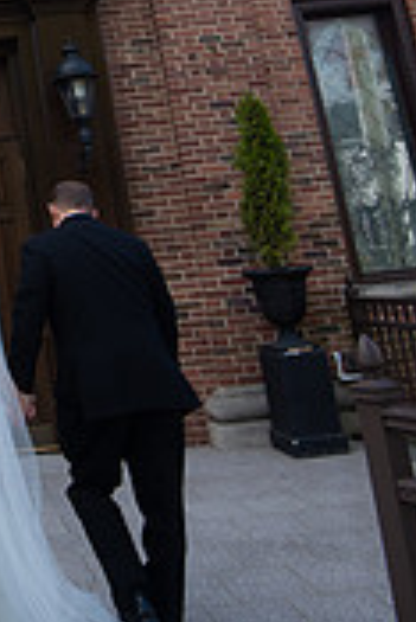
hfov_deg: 28.2
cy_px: 117
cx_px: -94
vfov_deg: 44.8
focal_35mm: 41
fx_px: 709
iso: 400
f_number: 4
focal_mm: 16
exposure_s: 1/1250
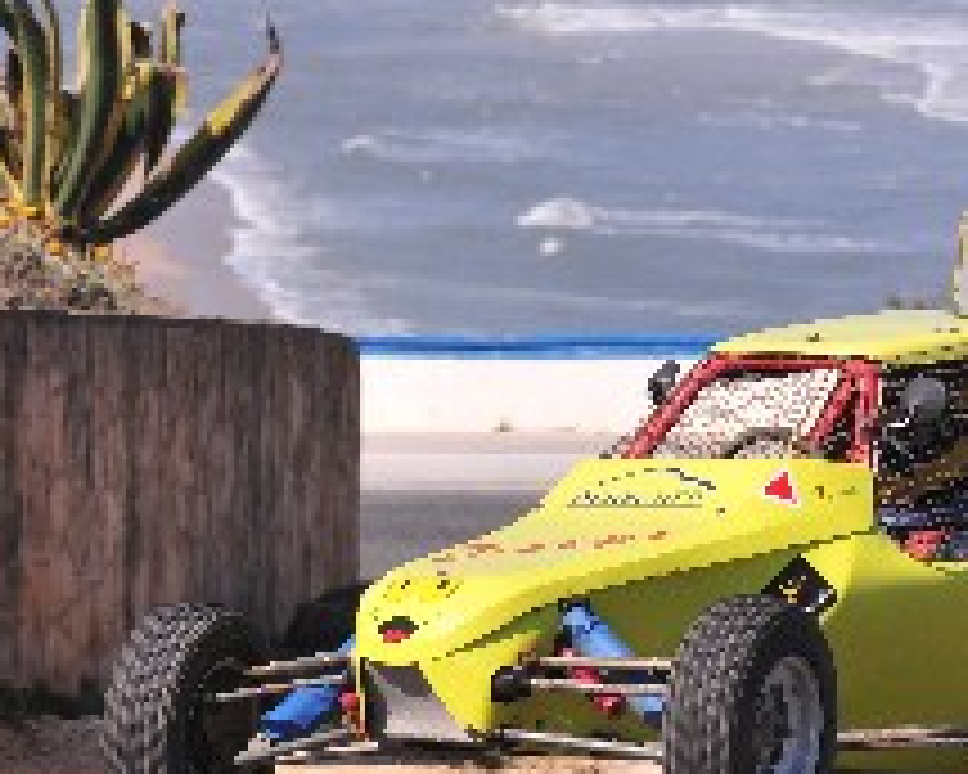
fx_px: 10542
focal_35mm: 368
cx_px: 540
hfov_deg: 5.3
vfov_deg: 4.2
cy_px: 340
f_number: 6.3
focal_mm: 125
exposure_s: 1/800
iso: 250
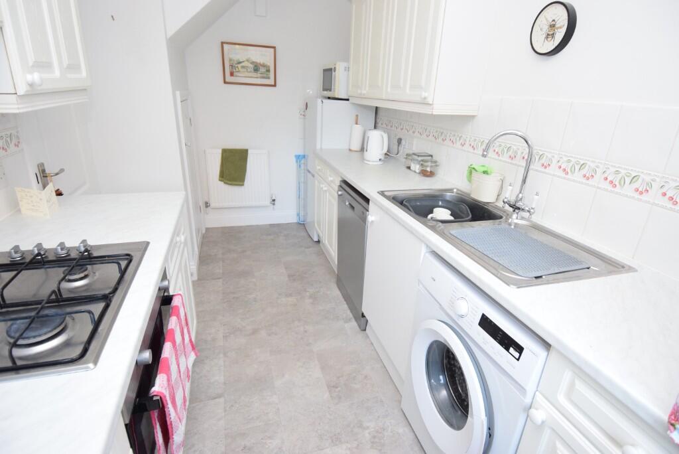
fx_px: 340
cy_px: 227
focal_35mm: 18
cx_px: 340
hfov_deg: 90.0
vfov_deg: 67.5
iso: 1000
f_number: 4
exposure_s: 1/60
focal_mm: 12
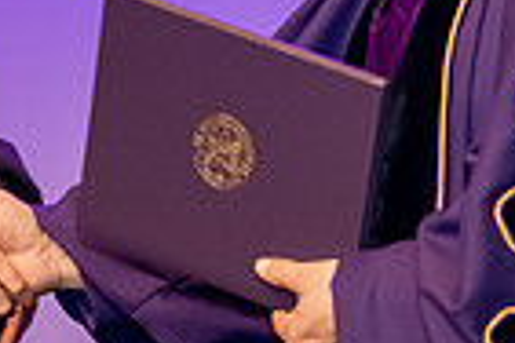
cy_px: -104
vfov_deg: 4.2
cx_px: 18
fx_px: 4720
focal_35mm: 330
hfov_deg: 6.2
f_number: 4
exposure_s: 1/200
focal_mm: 80
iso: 3200
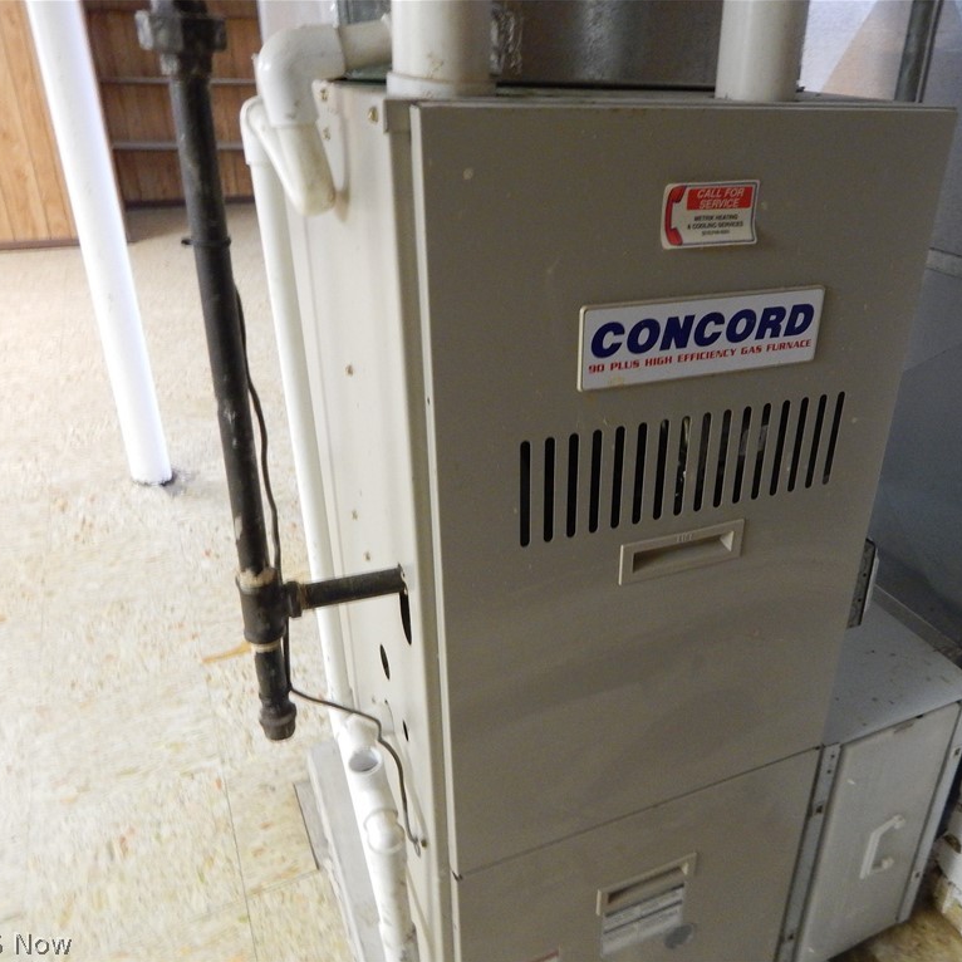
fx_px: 817
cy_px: 481
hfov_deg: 60.4
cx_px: 583
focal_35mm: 26
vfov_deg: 60.9
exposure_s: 1/8
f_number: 3
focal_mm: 4
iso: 560
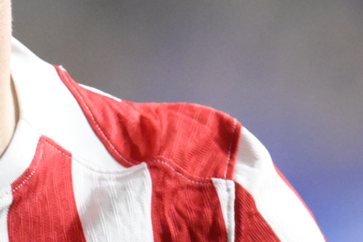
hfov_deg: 0.7
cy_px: 51
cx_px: -110
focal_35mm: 3008
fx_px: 30328
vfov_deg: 0.5
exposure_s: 1/640
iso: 2500
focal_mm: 400
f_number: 4
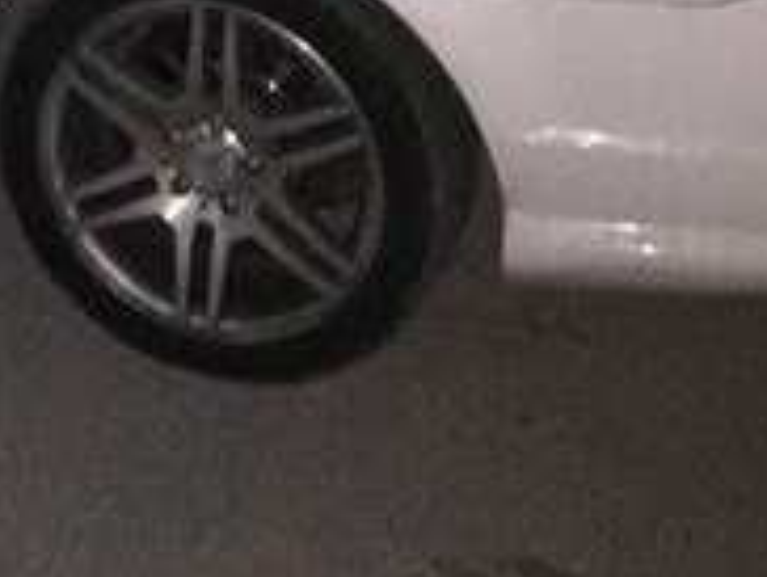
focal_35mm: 105
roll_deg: -1.5
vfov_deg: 12.9
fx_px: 2330
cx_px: -177
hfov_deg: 17.7
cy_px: -427
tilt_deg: -14.2
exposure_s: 1/17
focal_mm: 4.15
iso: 640
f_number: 2.2
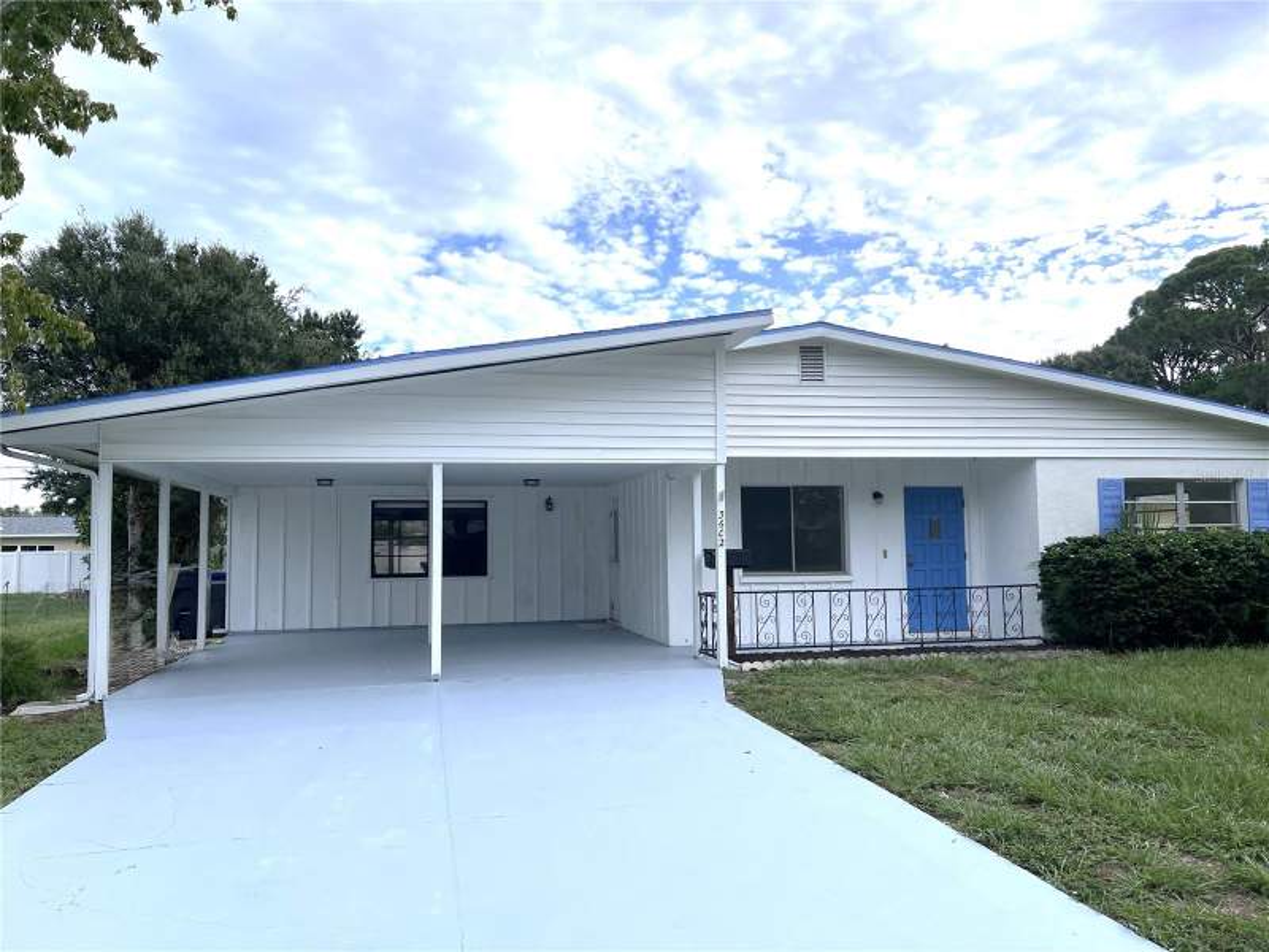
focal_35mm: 26
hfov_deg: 67.3
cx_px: 634
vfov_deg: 53.1
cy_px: 476
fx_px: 953
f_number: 1.5
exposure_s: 1/4115
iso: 50
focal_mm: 5.7
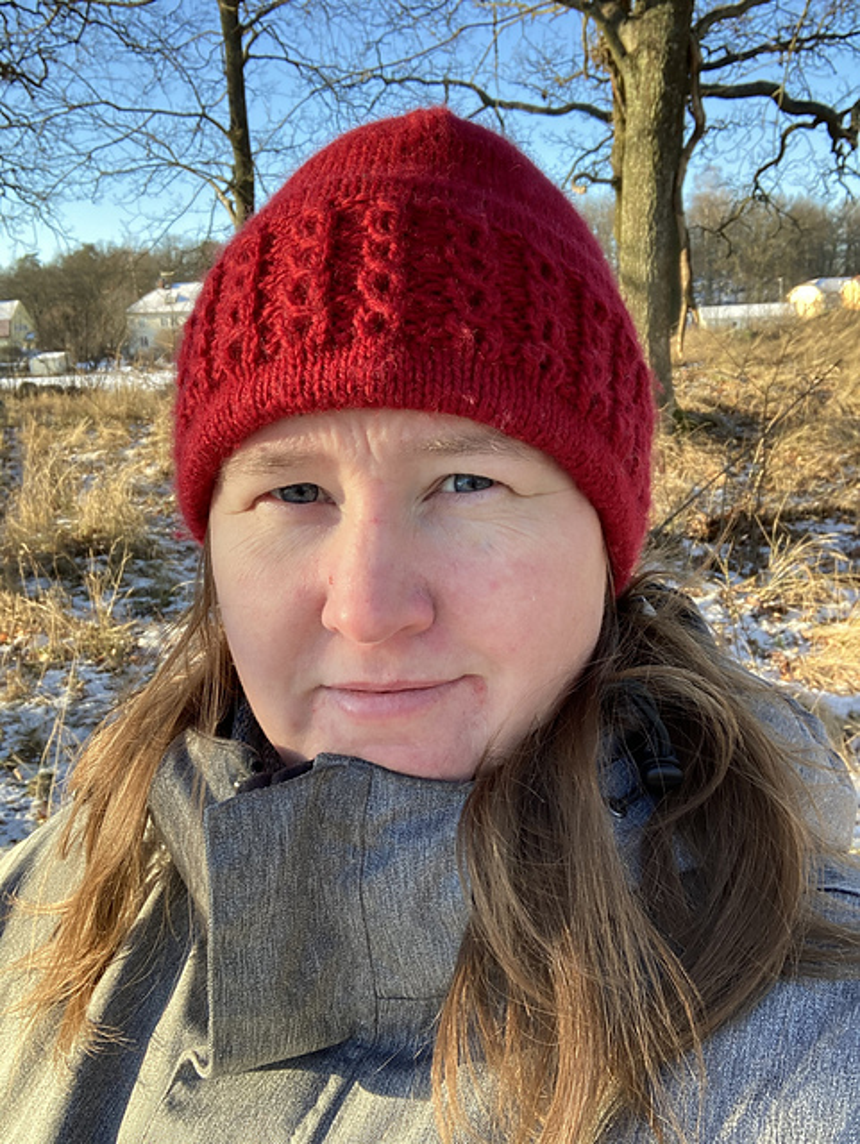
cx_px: 430
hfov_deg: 44.2
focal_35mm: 32
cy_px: 572
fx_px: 1059
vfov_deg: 56.8
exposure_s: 1/121
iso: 32
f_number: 2.2
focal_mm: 2.87
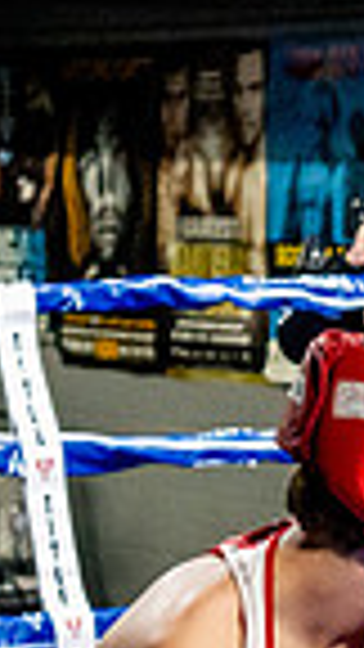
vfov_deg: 9.7
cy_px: 592
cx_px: 759
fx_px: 3775
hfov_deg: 5.4
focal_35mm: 220
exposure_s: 1/800
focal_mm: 35
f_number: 2.8
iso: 5000
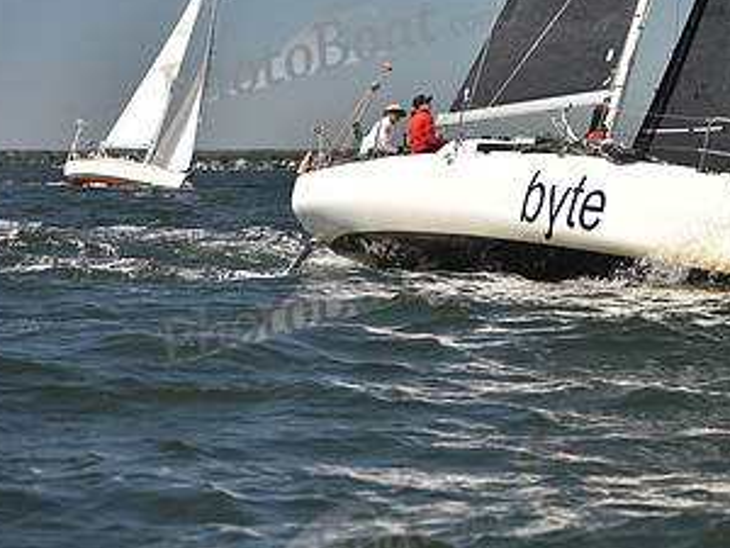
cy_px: 142
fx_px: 2742
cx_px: 630
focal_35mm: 130
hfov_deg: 15.0
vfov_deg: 11.4
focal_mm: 70
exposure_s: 1/1250
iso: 250
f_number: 4
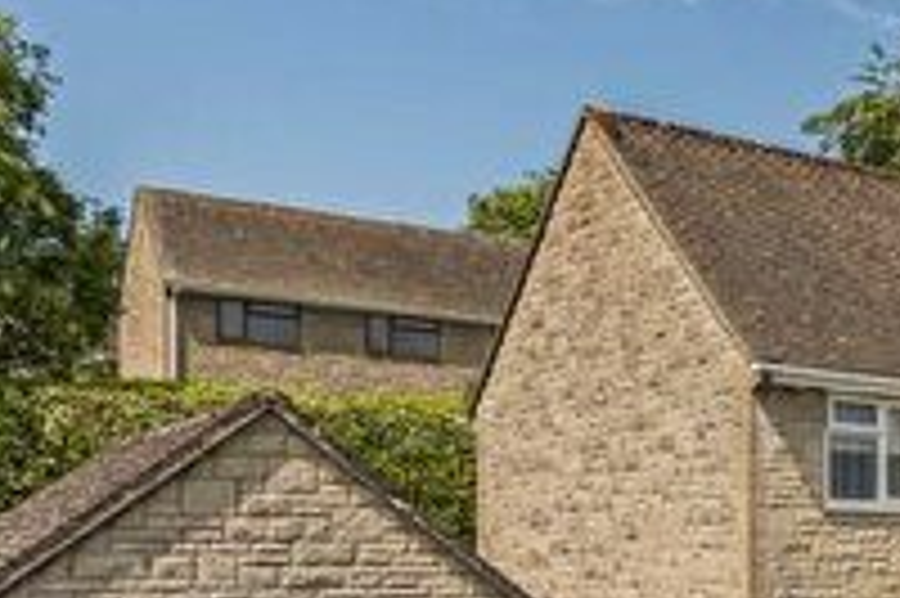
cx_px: 1066
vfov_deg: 23.9
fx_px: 1399
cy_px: 452
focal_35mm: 56
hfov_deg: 30.5
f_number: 8
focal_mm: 16
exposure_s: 1/640
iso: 400
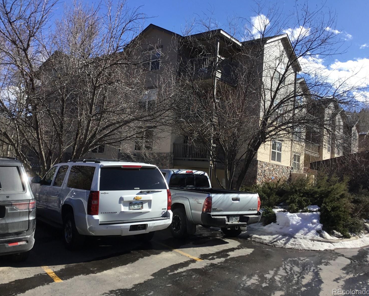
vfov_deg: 44.6
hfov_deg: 54.2
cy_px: 146
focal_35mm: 33
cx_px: 172
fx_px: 360
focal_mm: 3.3
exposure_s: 1/886
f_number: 2.4
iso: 25
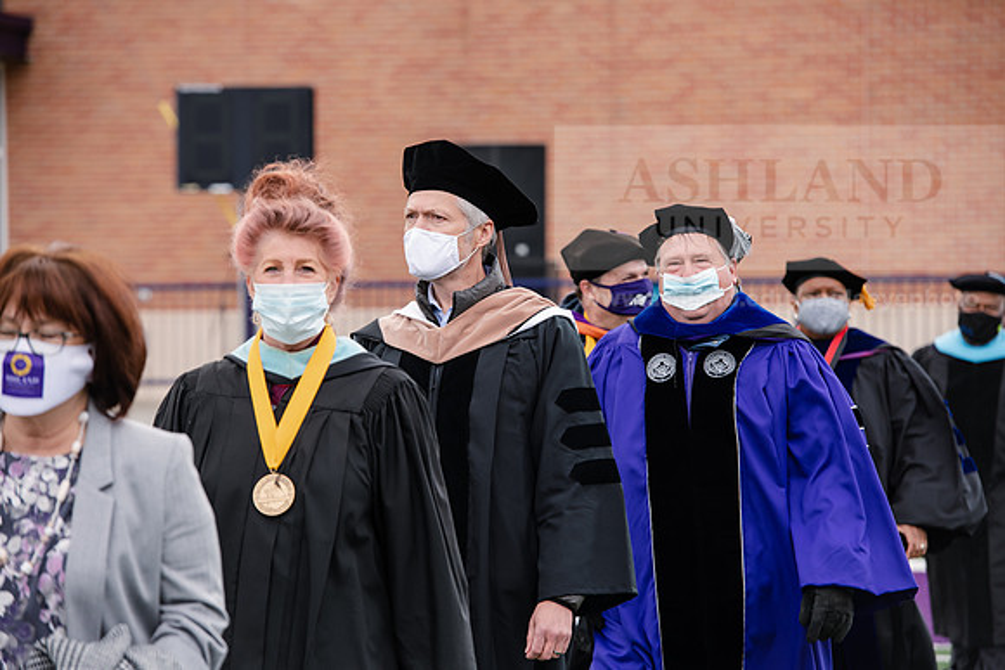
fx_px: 4886
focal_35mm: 175
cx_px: 502
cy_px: 335
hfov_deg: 11.7
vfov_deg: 7.9
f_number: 5.6
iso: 500
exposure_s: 1/640
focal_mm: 175
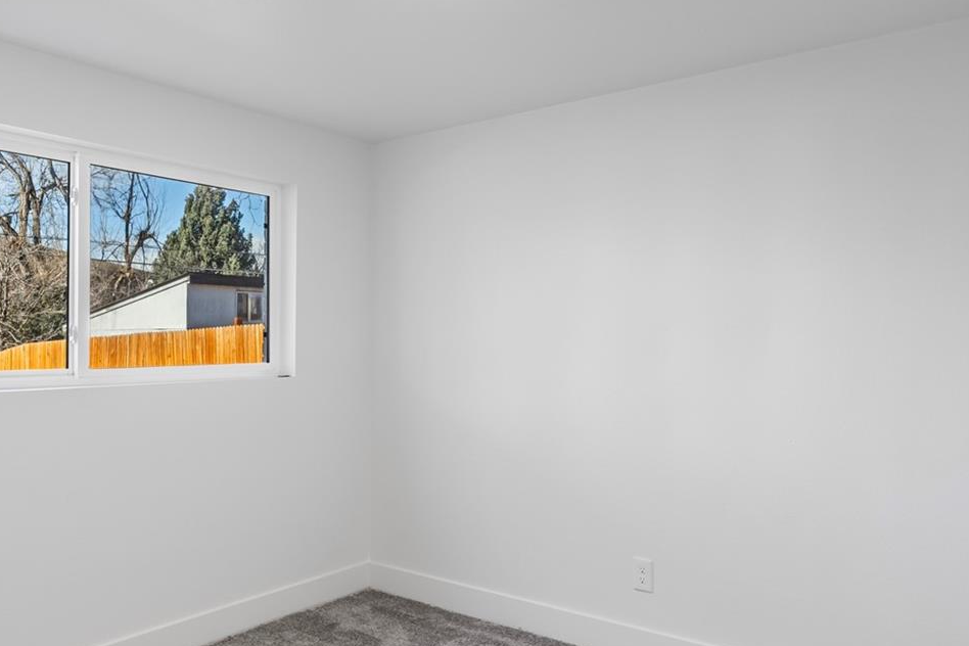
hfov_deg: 67.4
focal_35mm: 27
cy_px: 385
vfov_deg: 47.7
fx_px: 727
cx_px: 477
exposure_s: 1/5
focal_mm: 16
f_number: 8
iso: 200
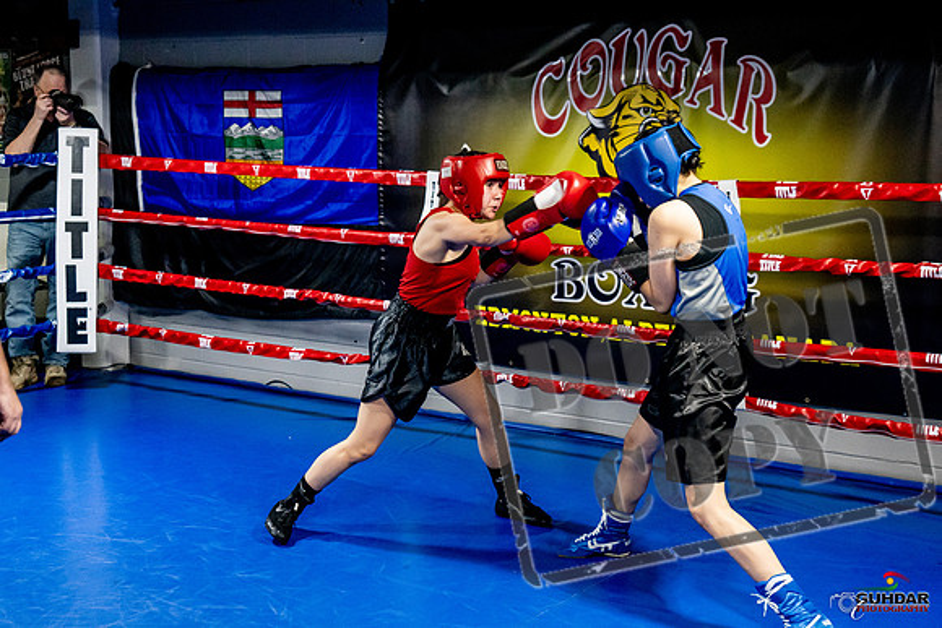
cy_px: 314
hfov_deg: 38.2
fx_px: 1361
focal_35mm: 52
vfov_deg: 26.0
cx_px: 471
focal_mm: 35
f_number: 2.8
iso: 5000
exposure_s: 1/800
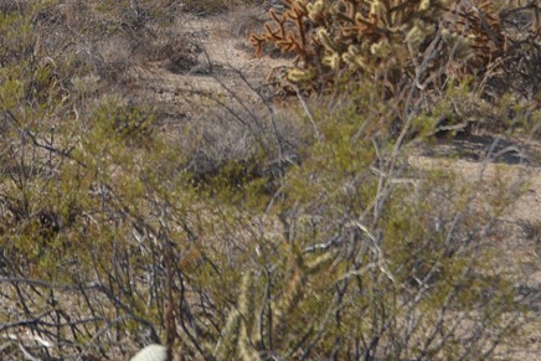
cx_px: 428
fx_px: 3085
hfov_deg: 10.0
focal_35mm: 205
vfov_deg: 6.7
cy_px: -46
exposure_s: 1/1600
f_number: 7.1
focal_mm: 55
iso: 400
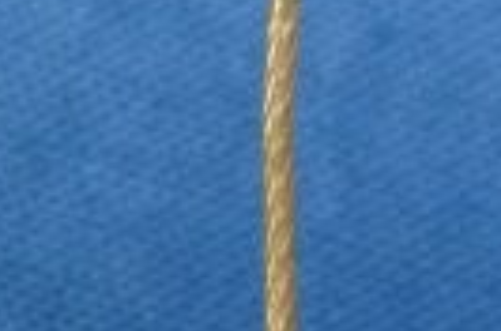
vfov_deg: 5.6
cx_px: 271
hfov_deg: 8.6
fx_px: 3318
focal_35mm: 239
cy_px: -322
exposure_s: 1/80
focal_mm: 13.6
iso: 400
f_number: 4.7
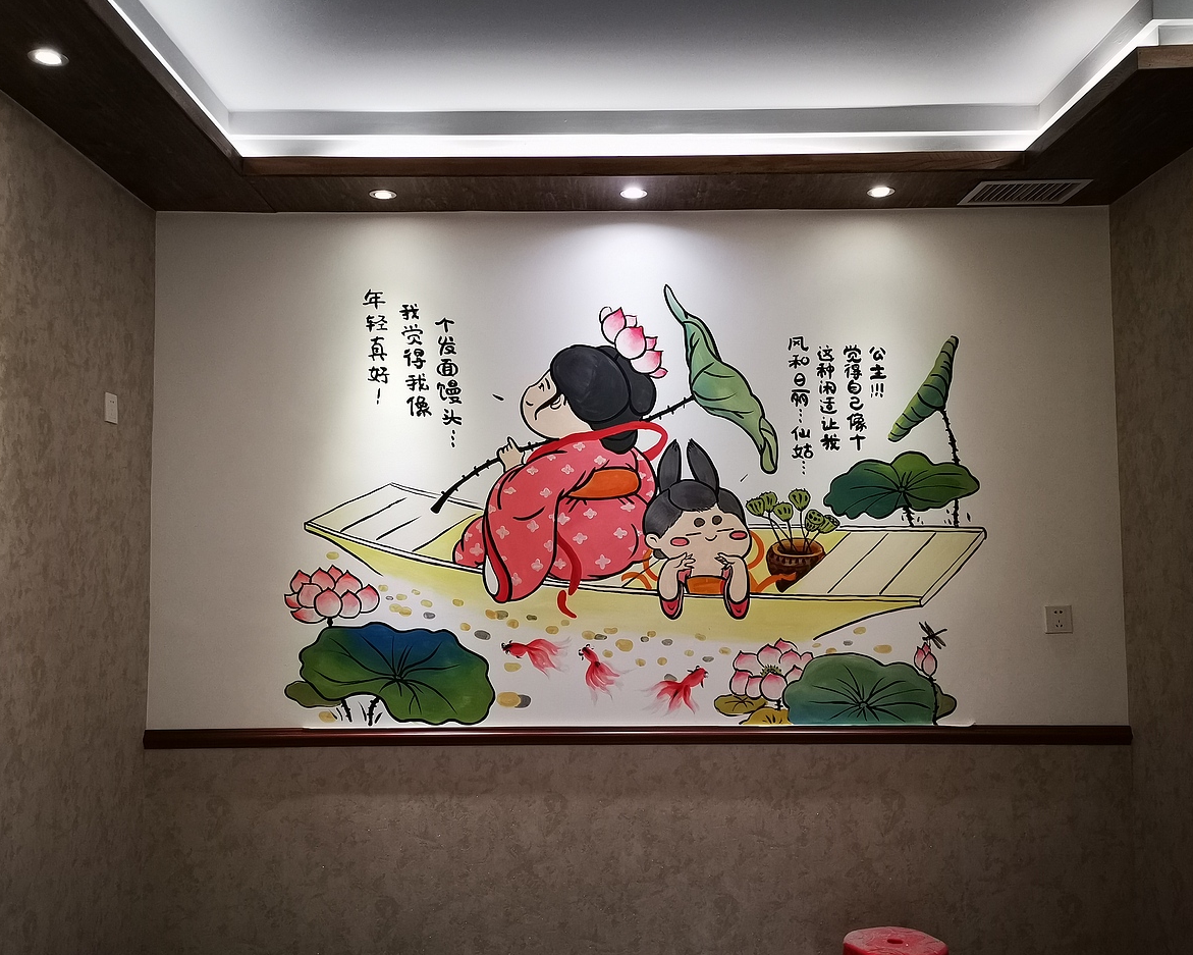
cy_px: 478
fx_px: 1130
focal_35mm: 32
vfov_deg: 45.8
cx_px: 592
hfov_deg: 55.7
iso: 320
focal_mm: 4.75
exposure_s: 1/100
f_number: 1.8
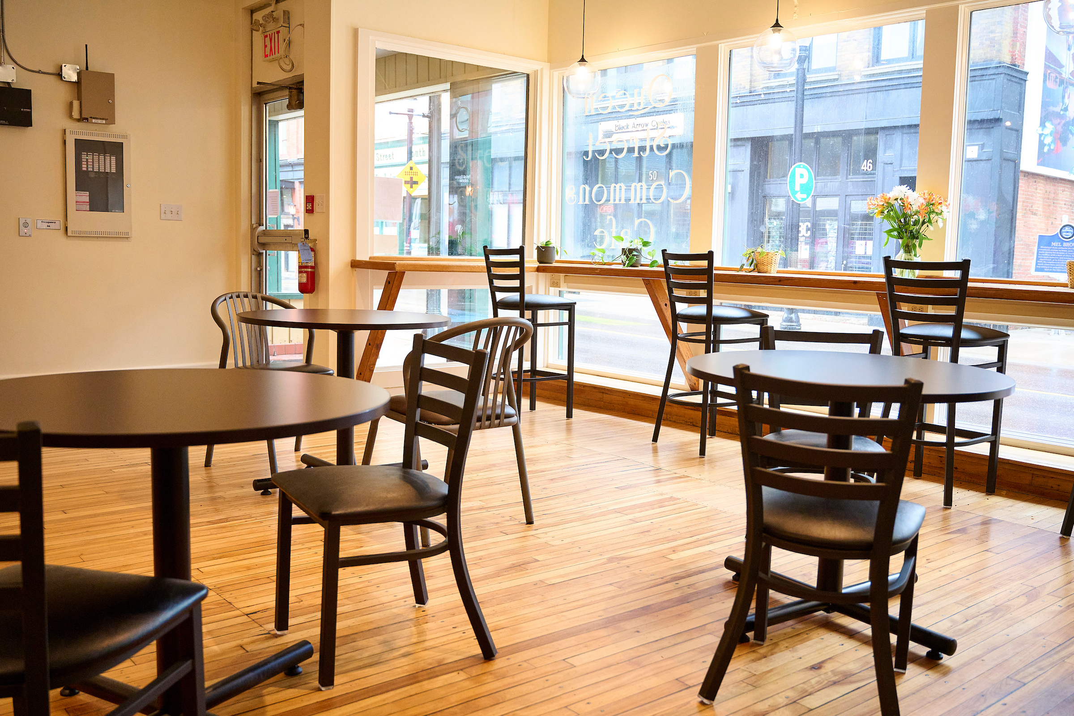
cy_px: 358
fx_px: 970
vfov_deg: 40.5
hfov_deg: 58.0
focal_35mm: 32
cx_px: 537
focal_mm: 32.5
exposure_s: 1/320
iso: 3200
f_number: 4
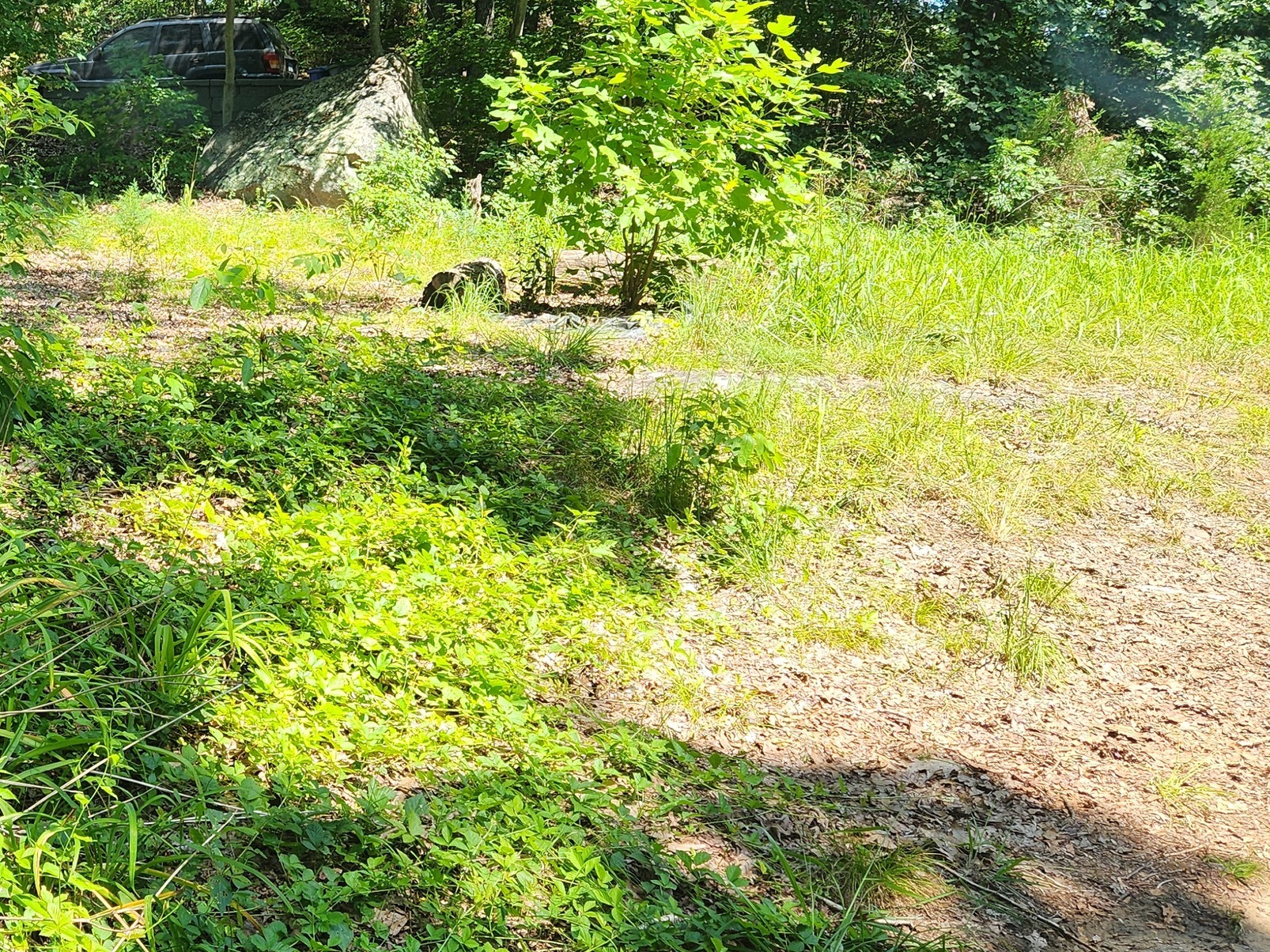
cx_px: 183
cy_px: 486
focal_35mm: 44
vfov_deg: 32.9
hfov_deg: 40.4
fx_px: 1614
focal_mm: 5.4
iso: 20
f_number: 1.8
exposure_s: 1/389
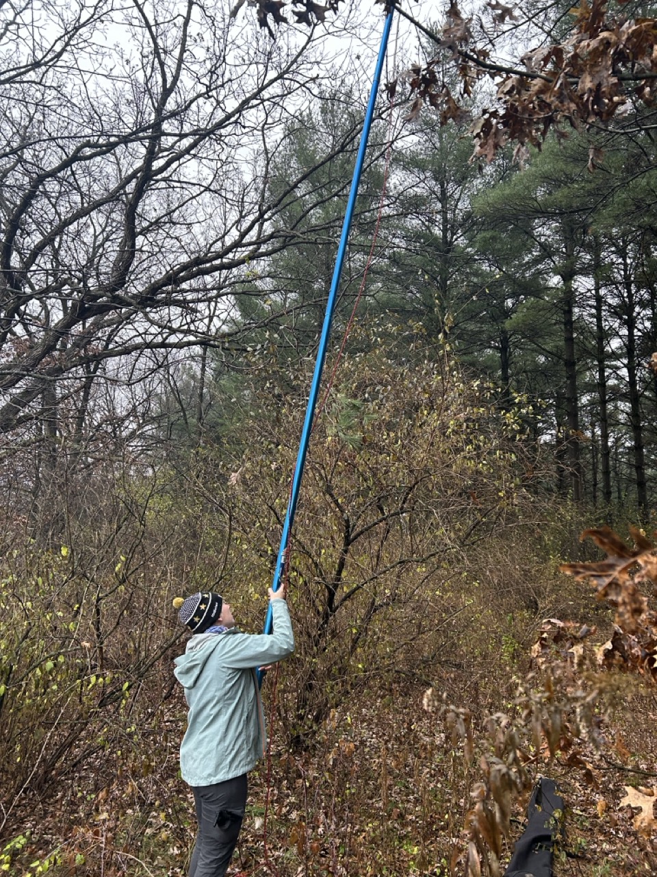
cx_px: 328
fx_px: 658
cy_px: 438
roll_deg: -2.7
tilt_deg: +12.0
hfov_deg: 53.1
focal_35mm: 26
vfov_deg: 67.3
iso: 125
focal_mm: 5.7
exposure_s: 1/121
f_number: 1.5
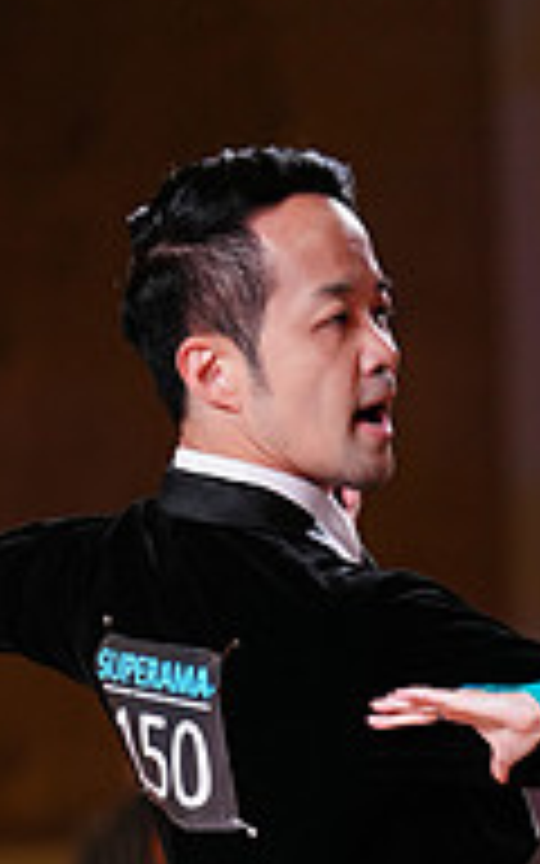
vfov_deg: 4.5
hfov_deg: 2.8
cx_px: 641
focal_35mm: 462
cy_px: 1233
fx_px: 10879
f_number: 2.8
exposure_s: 1/400
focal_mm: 150
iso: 1250
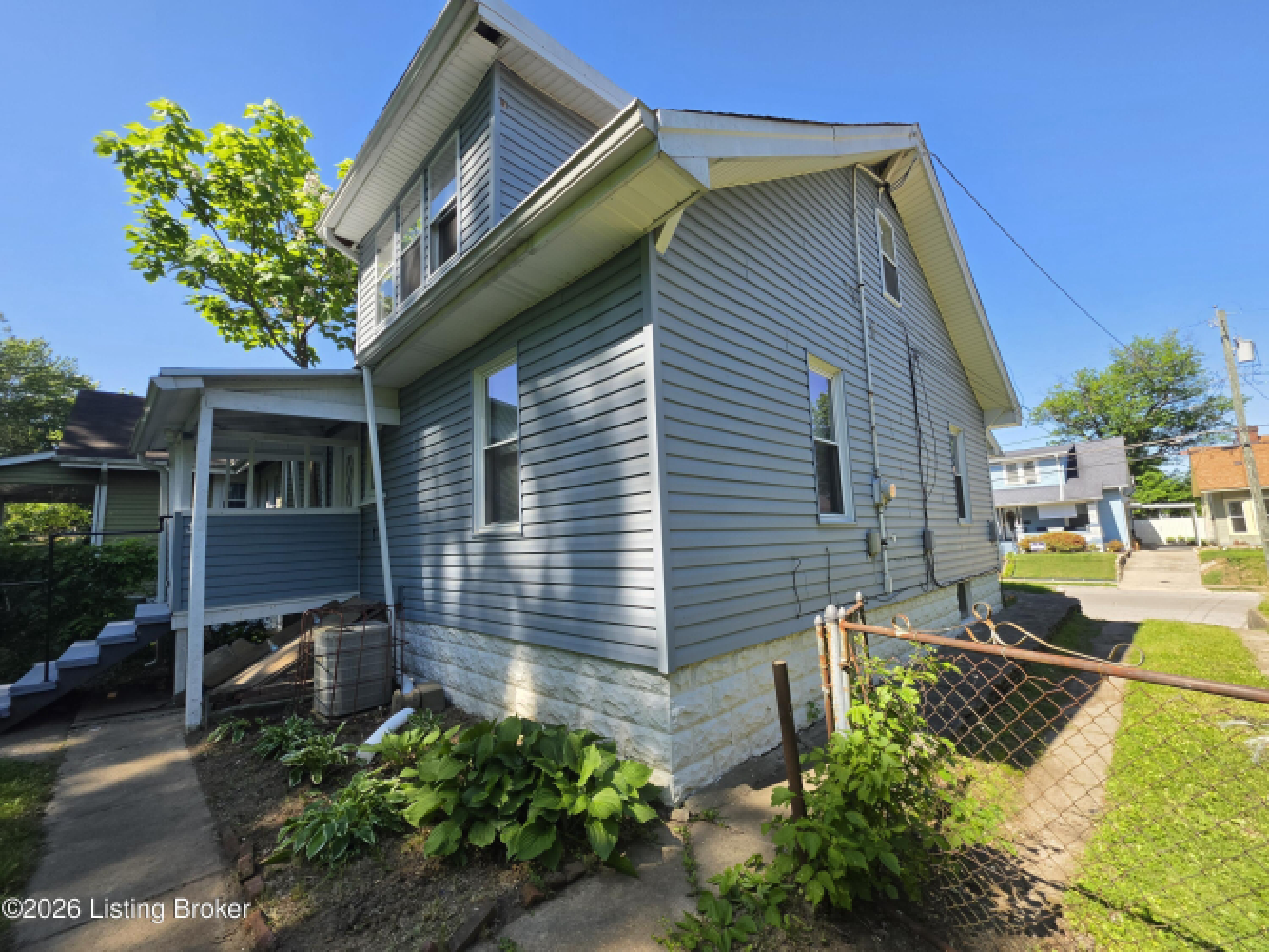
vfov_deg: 89.9
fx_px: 476
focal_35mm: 13
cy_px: 476
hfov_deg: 106.2
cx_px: 634
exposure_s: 1/670
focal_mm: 2.2
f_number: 1.9
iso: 32
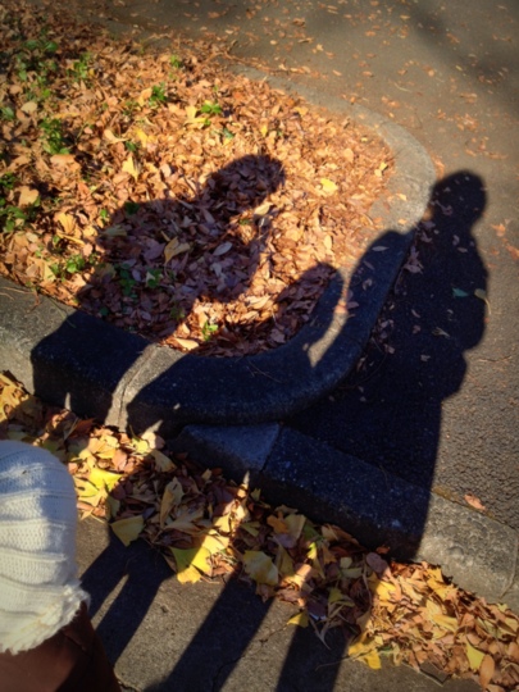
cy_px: 346
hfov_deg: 40.7
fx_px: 700
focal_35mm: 35
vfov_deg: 52.6
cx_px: 260
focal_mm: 4.28
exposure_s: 1/435
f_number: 2.4
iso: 50
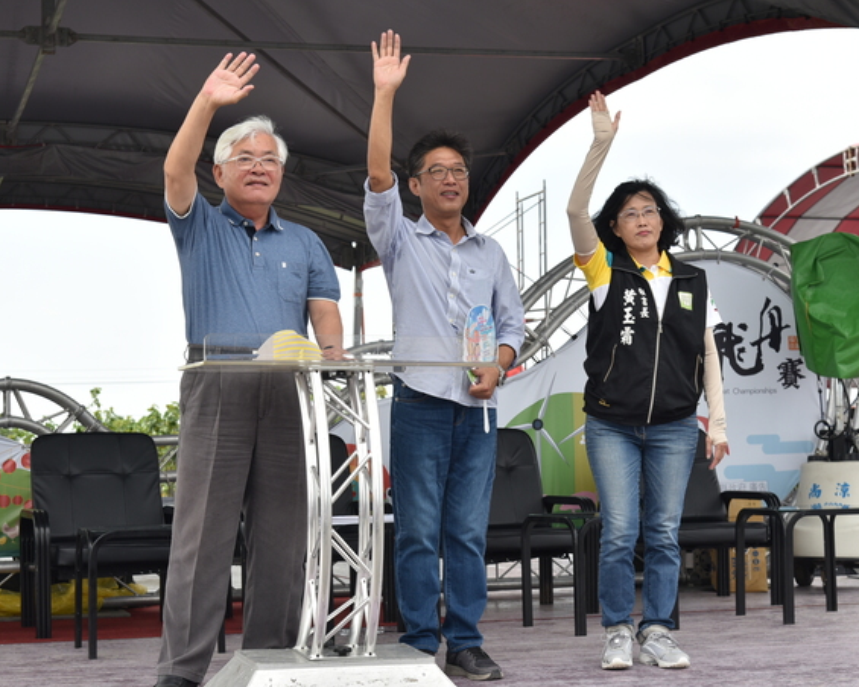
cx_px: 439
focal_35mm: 71
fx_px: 1805
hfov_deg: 26.8
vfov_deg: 21.6
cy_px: 341
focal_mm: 62
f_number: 8
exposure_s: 1/250
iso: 200
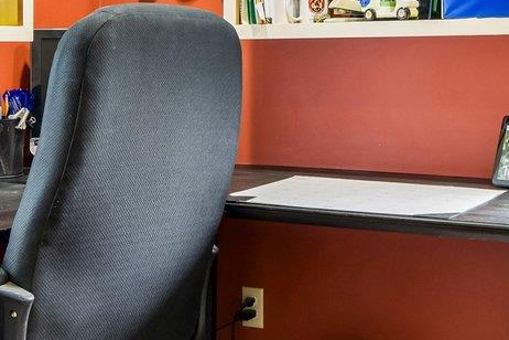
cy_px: 34
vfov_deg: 18.9
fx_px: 1004
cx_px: 247
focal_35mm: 71
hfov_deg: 28.5
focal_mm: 16
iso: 250
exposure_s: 1/3.33
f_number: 9
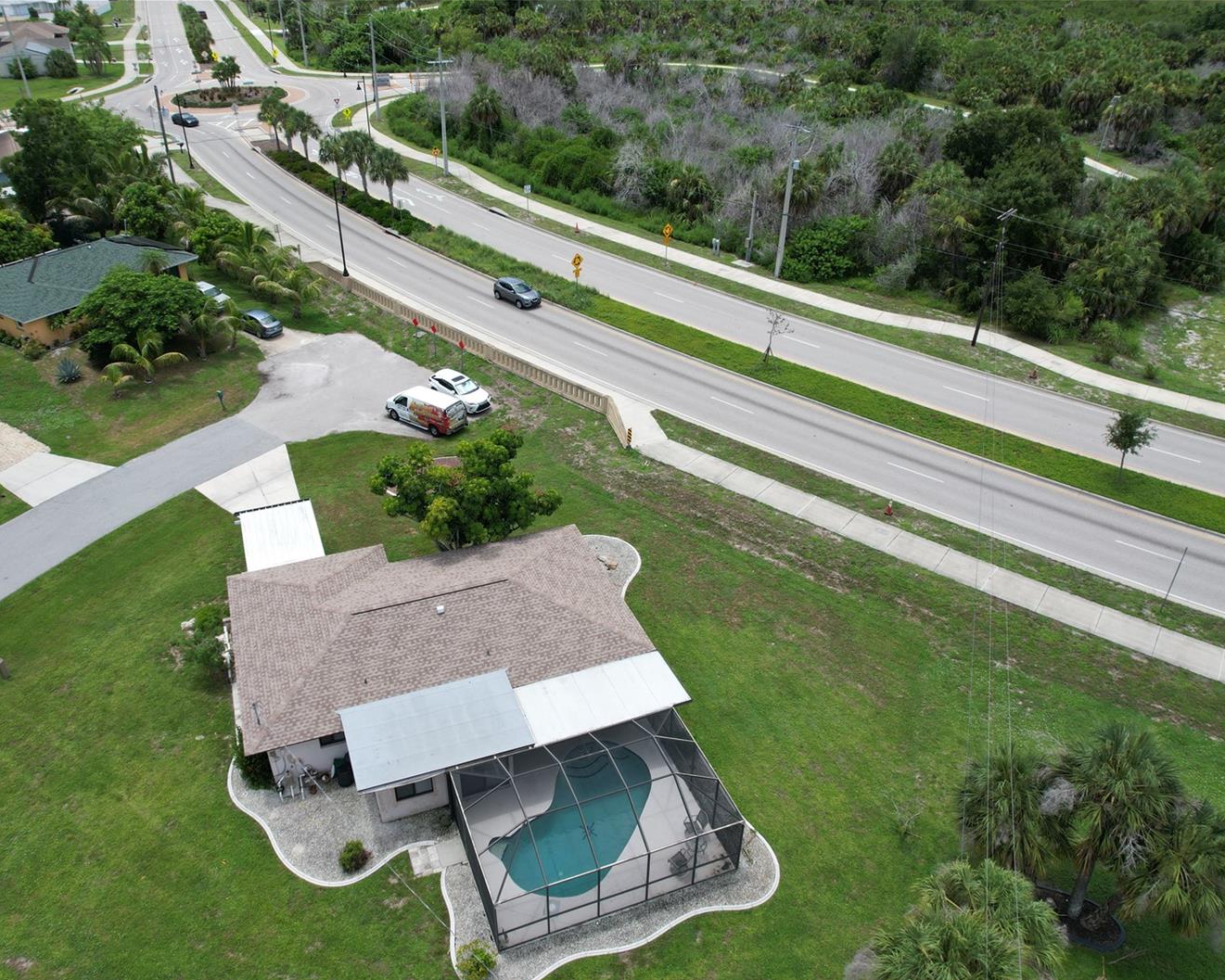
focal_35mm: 25
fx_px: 906
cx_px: 580
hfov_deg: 68.0
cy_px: 493
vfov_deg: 56.8
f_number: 2.8
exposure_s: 1/1600
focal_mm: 8.38
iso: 100
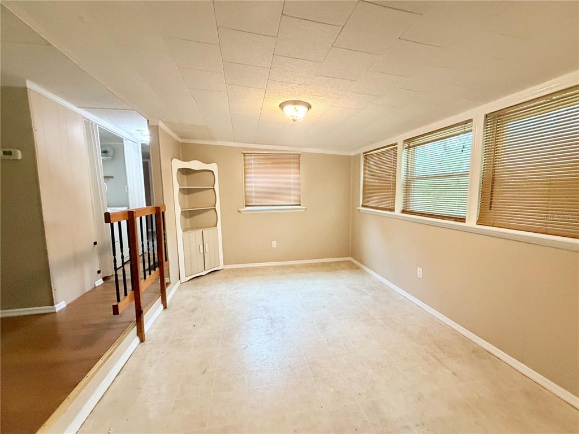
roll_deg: +0.7
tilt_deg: -4.8
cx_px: 290
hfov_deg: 102.1
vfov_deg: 85.7
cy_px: 217
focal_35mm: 14
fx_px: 234
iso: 500
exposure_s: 1/60
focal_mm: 2.22
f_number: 2.2
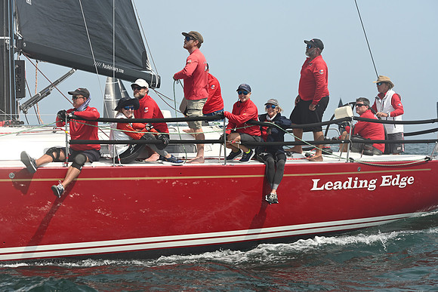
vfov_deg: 15.9
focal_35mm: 86
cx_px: 219
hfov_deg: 23.6
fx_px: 1047
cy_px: 146
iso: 320
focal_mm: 86
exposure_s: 1/1250
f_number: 7.1
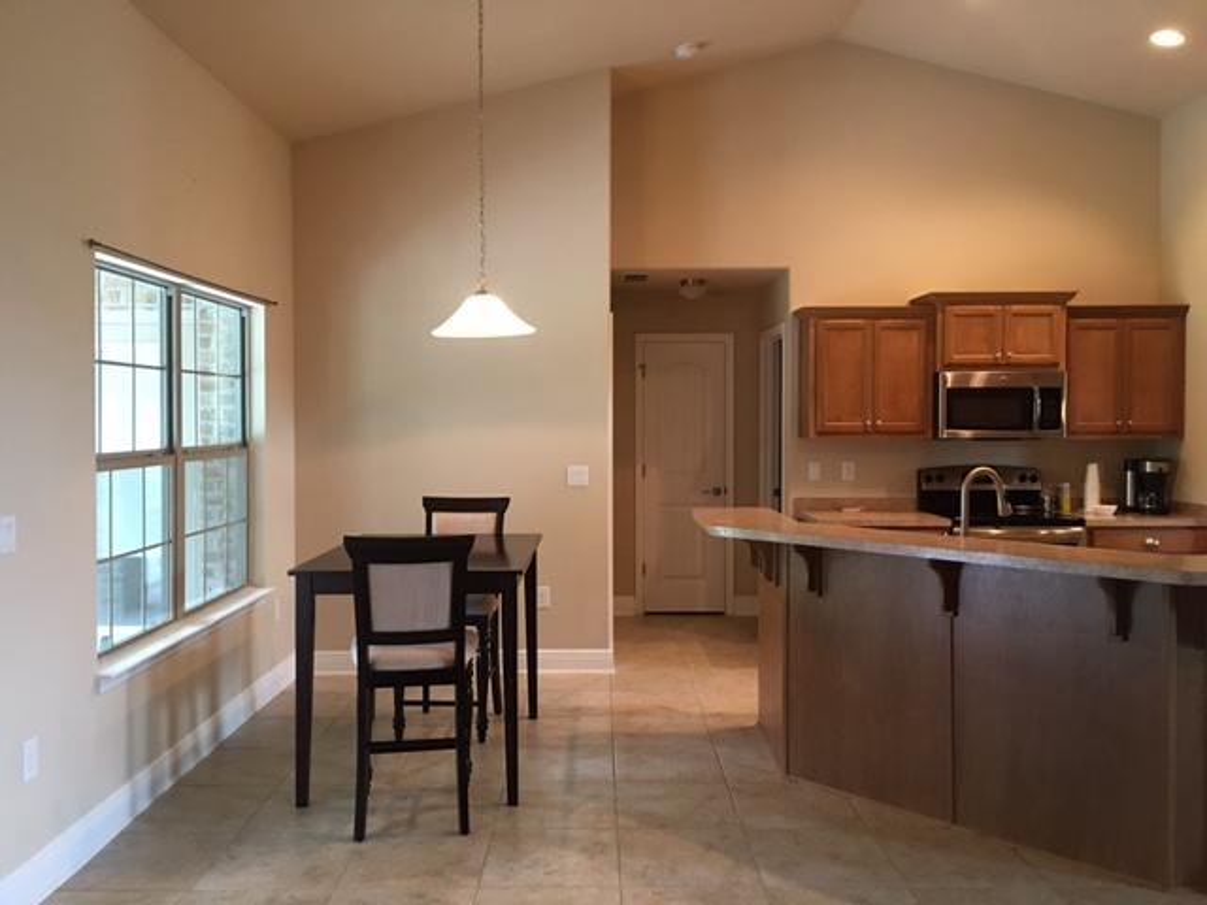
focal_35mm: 29
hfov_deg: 61.7
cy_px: 452
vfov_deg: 48.2
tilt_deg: -1.7
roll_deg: -0.2
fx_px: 1011
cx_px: 604
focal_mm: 4.15
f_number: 2.2
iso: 125
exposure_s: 1/17
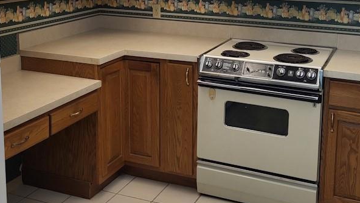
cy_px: 19
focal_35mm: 49
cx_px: 201
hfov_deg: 42.0
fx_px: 468
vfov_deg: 23.7
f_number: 1.8
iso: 250
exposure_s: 1/120
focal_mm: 5.4
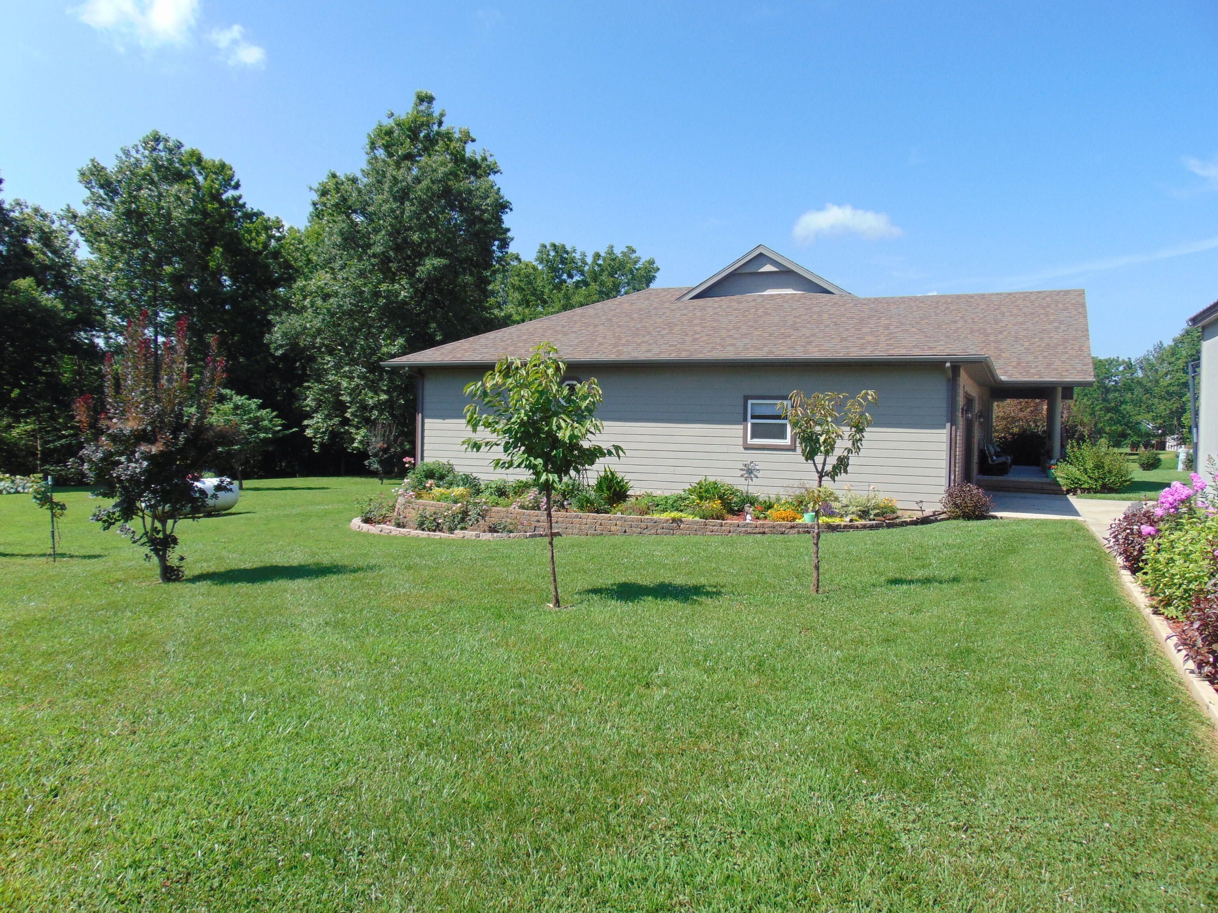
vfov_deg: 54.9
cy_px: 456
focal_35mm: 25
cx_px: 609
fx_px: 880
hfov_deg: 69.4
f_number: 7.7
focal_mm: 4.5
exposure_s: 1/160
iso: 80
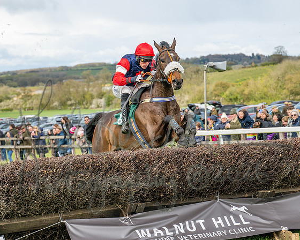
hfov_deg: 16.2
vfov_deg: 13.0
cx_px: 151
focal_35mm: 119
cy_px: 120
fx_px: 1057
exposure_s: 1/2500
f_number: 4
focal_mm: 70
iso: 400
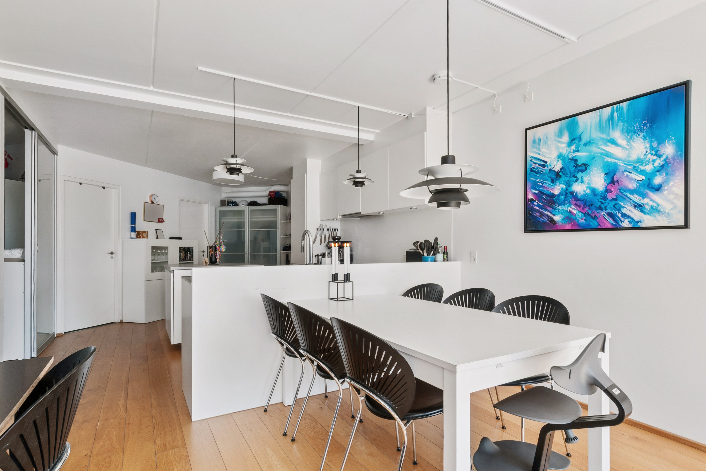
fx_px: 353
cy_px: 236
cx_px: 353
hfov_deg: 90.0
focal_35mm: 18
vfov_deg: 67.4
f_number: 10
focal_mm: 12
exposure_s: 1/10
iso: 200
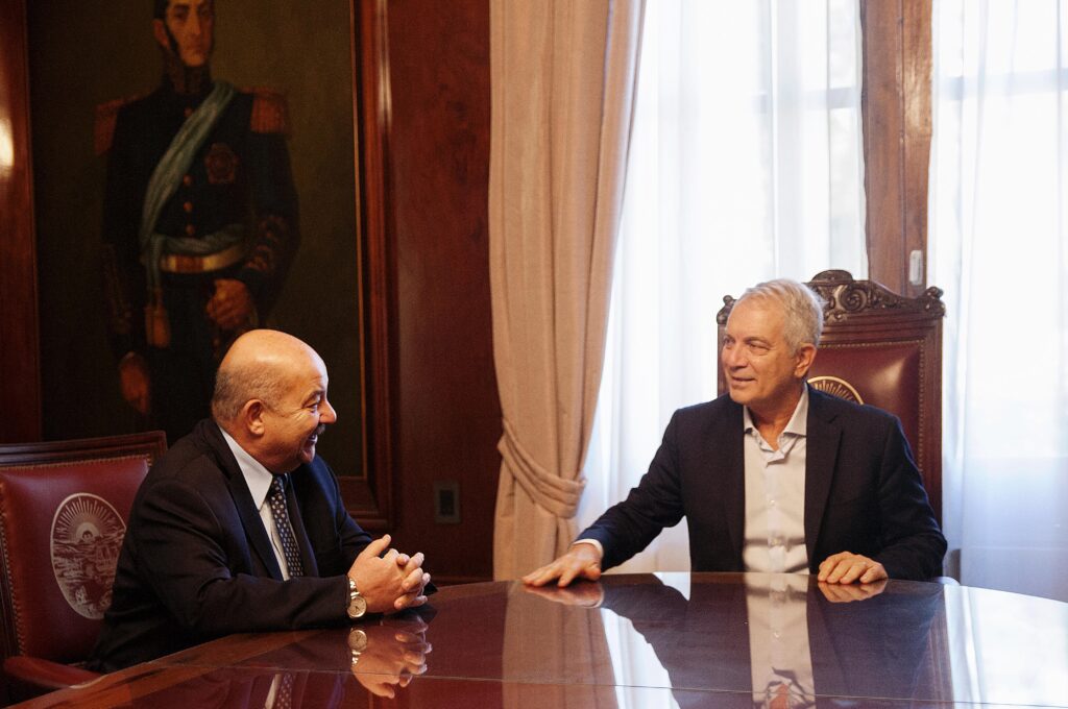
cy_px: 354
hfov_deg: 33.4
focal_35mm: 60
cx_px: 534
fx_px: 1778
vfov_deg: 22.6
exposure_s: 1/125
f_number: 2.8
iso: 1250
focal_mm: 40
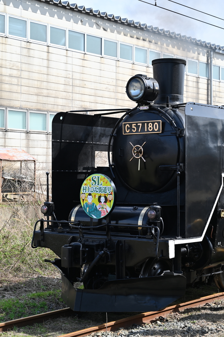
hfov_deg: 19.4
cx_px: 112
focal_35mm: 70
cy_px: 168
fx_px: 654
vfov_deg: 28.9
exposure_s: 1/320
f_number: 6.3
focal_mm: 70
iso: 100
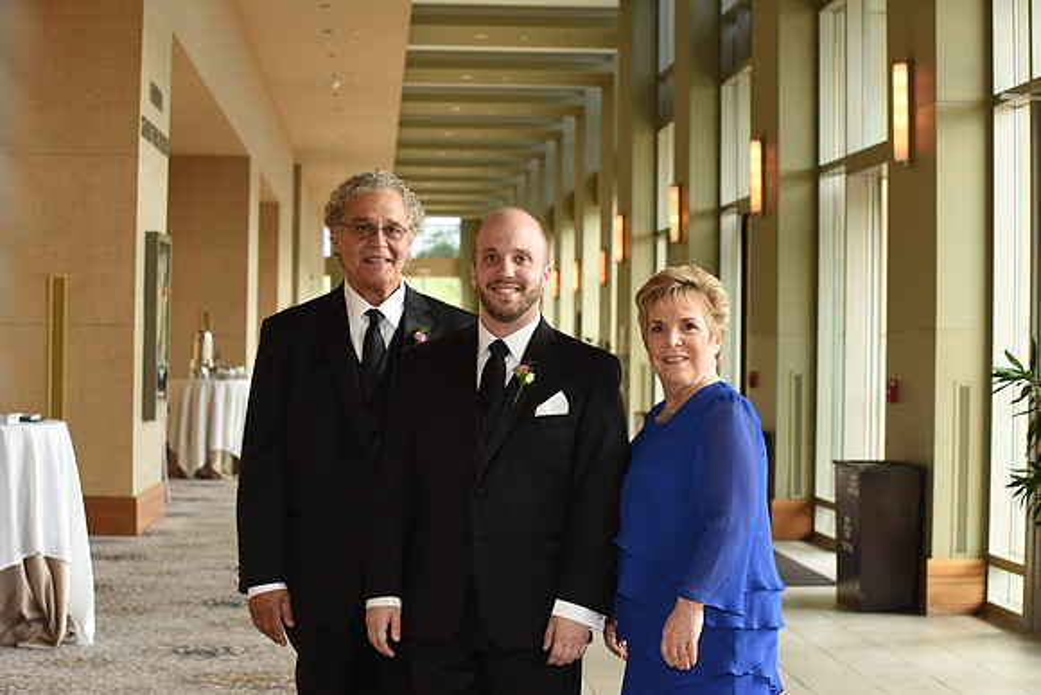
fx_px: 2025
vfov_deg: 19.5
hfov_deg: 28.8
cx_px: 520
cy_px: 348
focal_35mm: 70
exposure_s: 1/250
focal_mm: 70
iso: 1250
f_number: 5.6
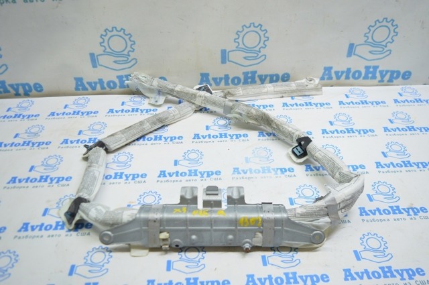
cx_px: 214
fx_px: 357
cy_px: 142
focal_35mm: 30
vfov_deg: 43.5
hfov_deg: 62.0
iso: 400
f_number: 3.8
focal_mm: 20
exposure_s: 1/50
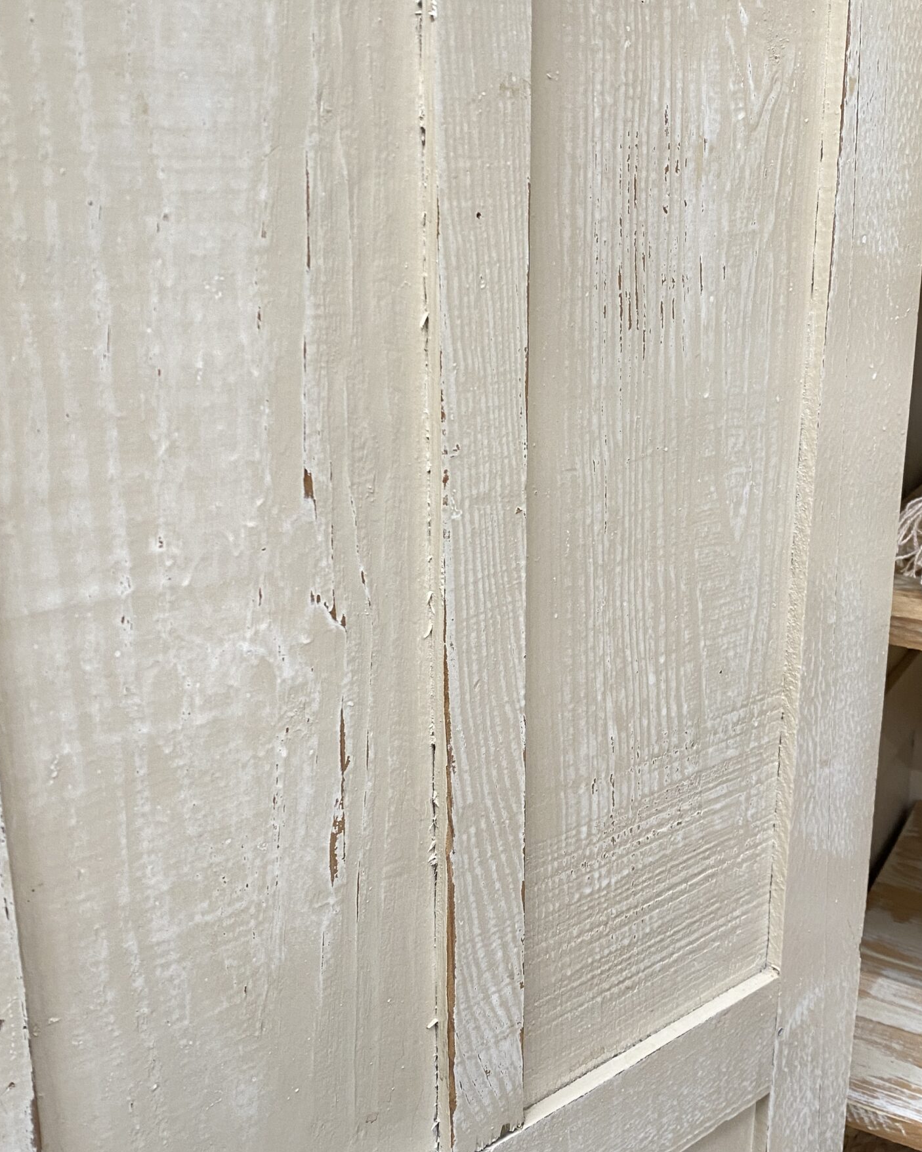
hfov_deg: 40.0
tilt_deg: -15.3
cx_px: 541
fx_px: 1262
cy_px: 587
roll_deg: +0.0
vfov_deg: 49.1
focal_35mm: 37
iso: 100
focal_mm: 4.25
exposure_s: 1/50
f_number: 1.8
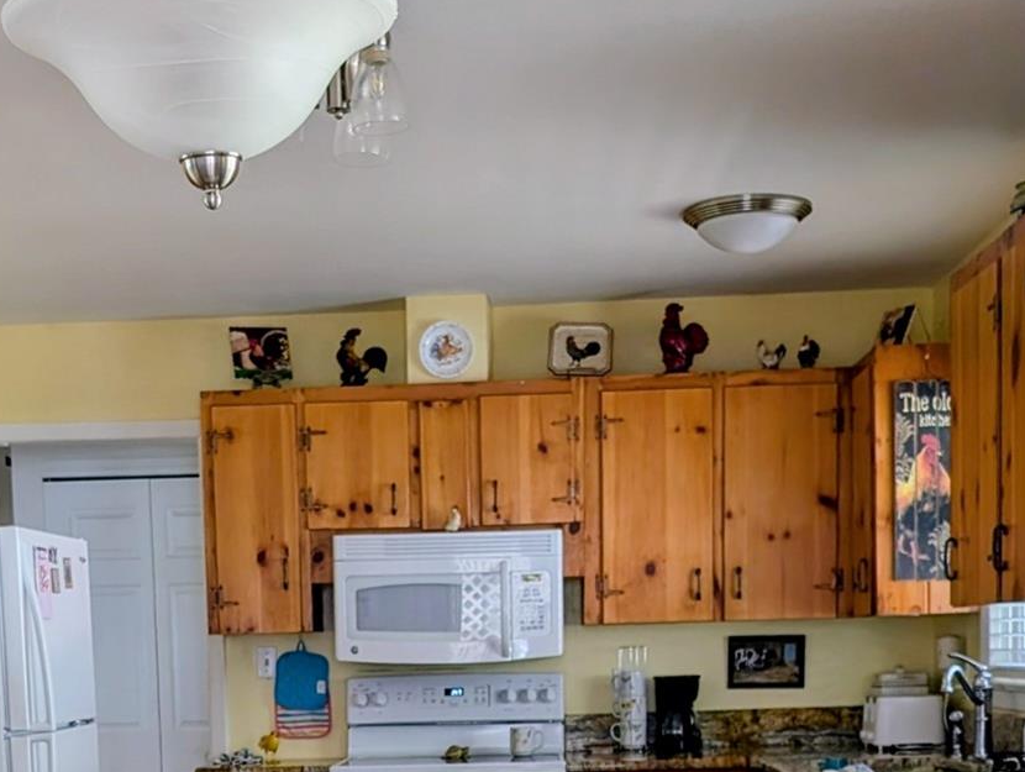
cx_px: 373
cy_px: 794
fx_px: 1750
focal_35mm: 59
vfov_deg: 23.7
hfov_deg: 32.5
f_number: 1.68
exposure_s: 1/77
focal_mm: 6.9
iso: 30
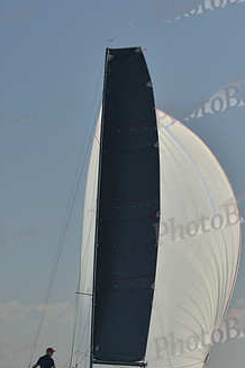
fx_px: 1266
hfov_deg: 11.1
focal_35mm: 124
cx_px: 95
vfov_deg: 16.5
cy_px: 174
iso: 200
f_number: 5
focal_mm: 70
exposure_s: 1/1250
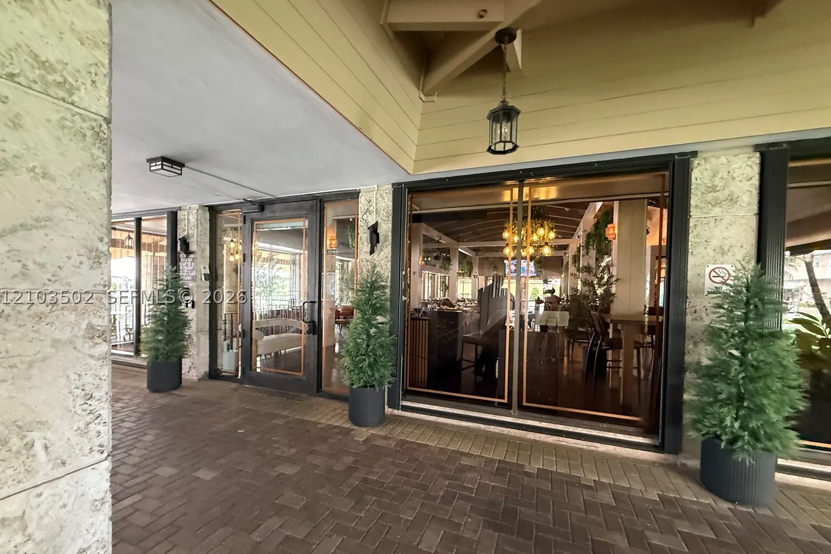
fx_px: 346
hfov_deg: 100.4
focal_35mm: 15
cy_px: 297
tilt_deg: -0.2
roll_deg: +1.5
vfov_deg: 77.2
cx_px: 411
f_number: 2.2
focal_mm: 2.22
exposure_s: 1/60
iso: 800
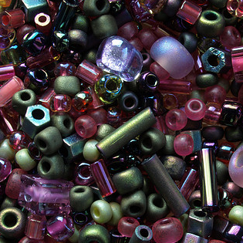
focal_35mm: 114
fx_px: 905
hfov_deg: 15.2
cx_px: 200
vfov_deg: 15.3
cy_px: 139
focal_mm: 35
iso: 100
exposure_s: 1/2.5
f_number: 16
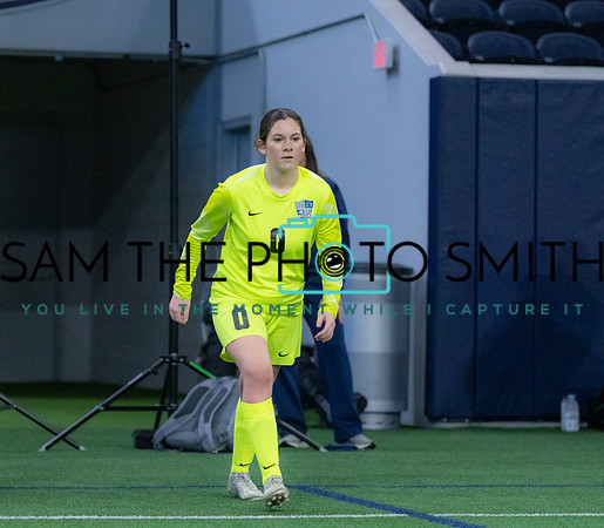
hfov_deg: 11.0
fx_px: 3122
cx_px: 257
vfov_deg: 9.7
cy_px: 246
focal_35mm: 168
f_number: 2.8
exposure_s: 1/1250
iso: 5000
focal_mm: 108
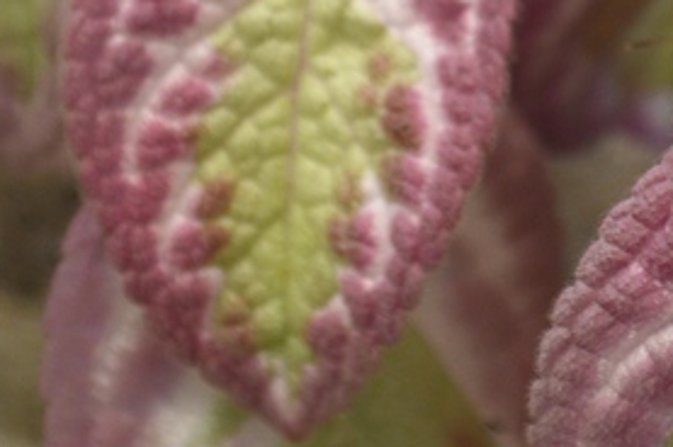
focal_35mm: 238
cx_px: 588
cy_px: -78
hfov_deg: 8.6
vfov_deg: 5.7
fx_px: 4452
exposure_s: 1/125
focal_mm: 55
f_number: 5.6
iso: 400
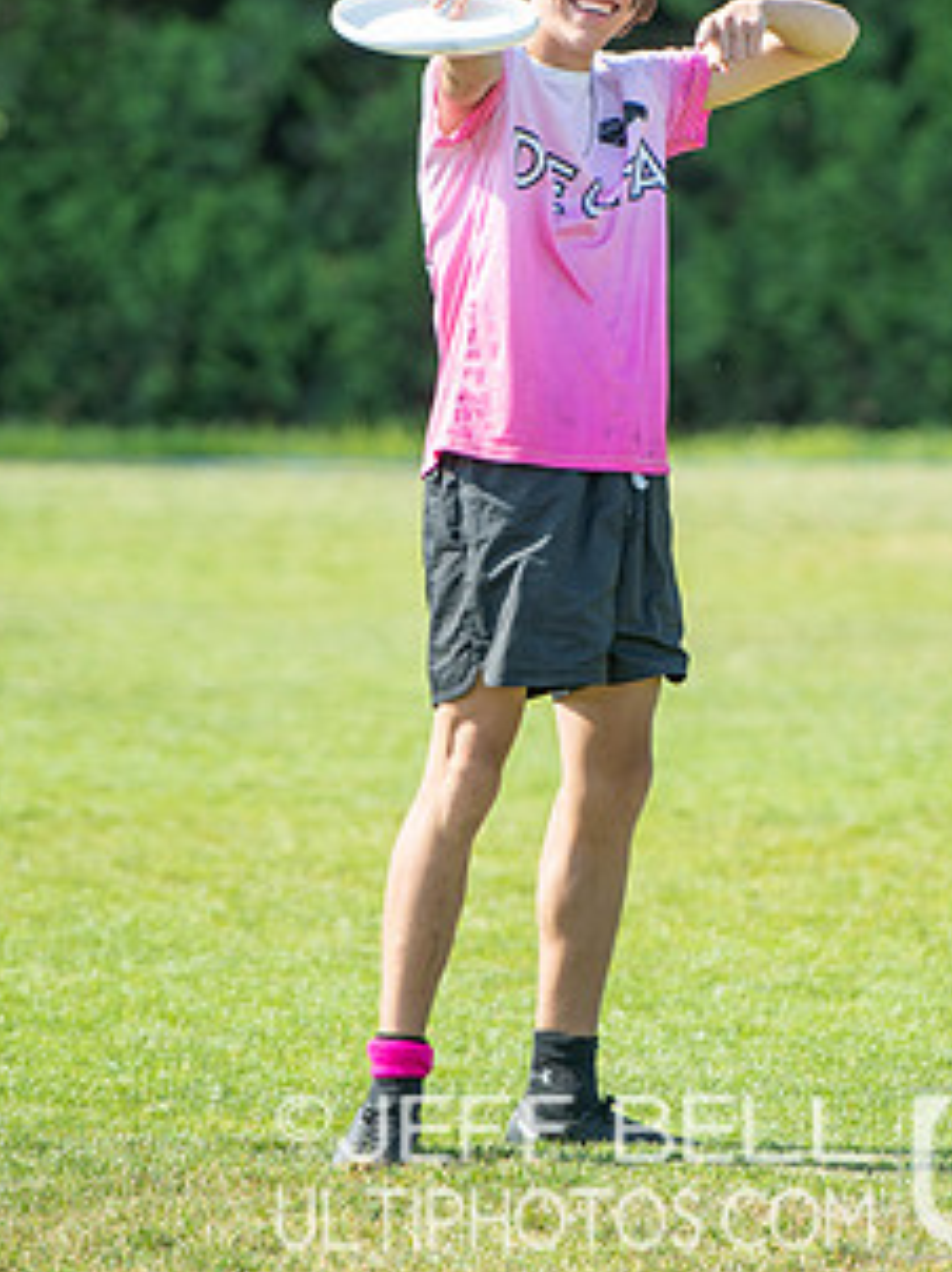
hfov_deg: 3.5
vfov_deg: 4.6
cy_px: 354
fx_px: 15790
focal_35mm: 430
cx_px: 569
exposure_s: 1/2000
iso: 250
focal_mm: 200
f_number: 3.2
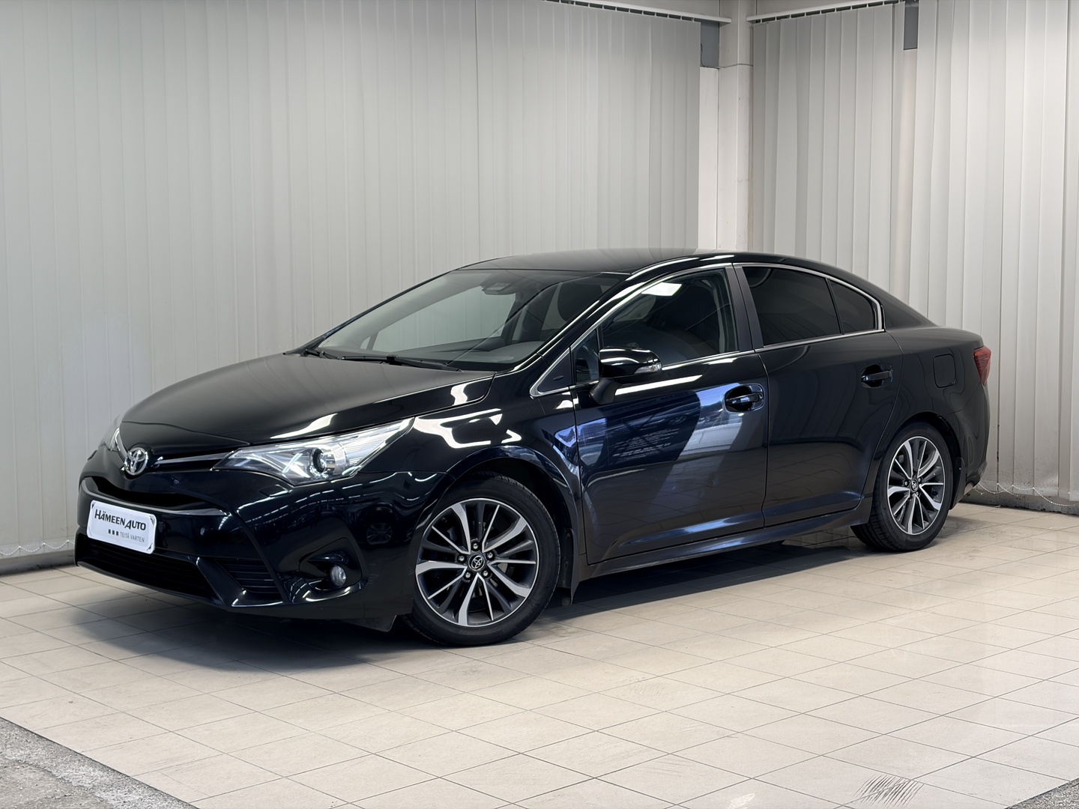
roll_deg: +0.5
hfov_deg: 36.8
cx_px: 540
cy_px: 404
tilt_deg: -6.5
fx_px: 1621
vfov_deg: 28.0
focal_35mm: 52
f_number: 1.6
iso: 40
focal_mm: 5.96
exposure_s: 1/50
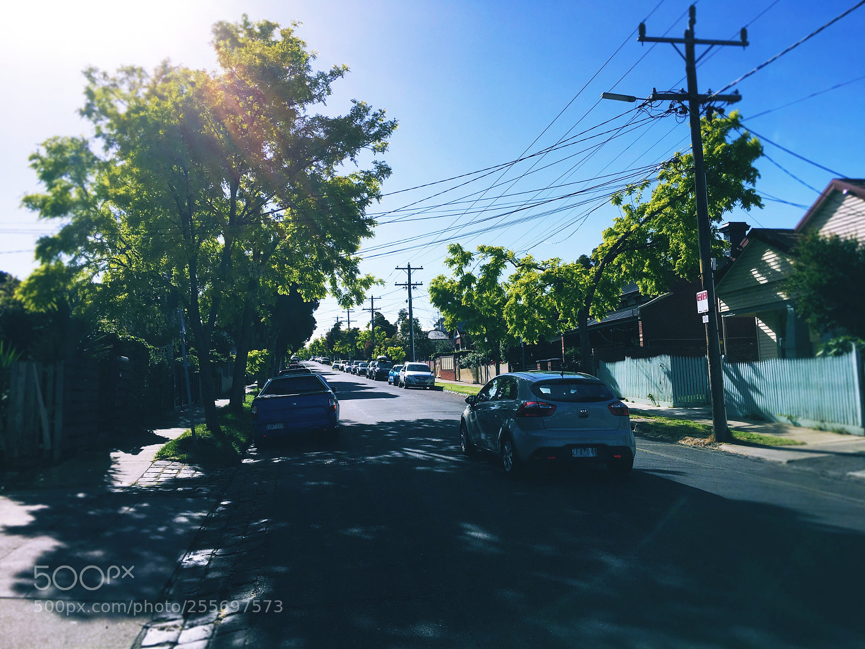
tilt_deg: +6.6
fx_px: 725
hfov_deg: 61.7
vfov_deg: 48.2
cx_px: 432
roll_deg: +1.8
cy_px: 324
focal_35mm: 29
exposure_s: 1/2481
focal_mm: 4.15
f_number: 2.2
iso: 25
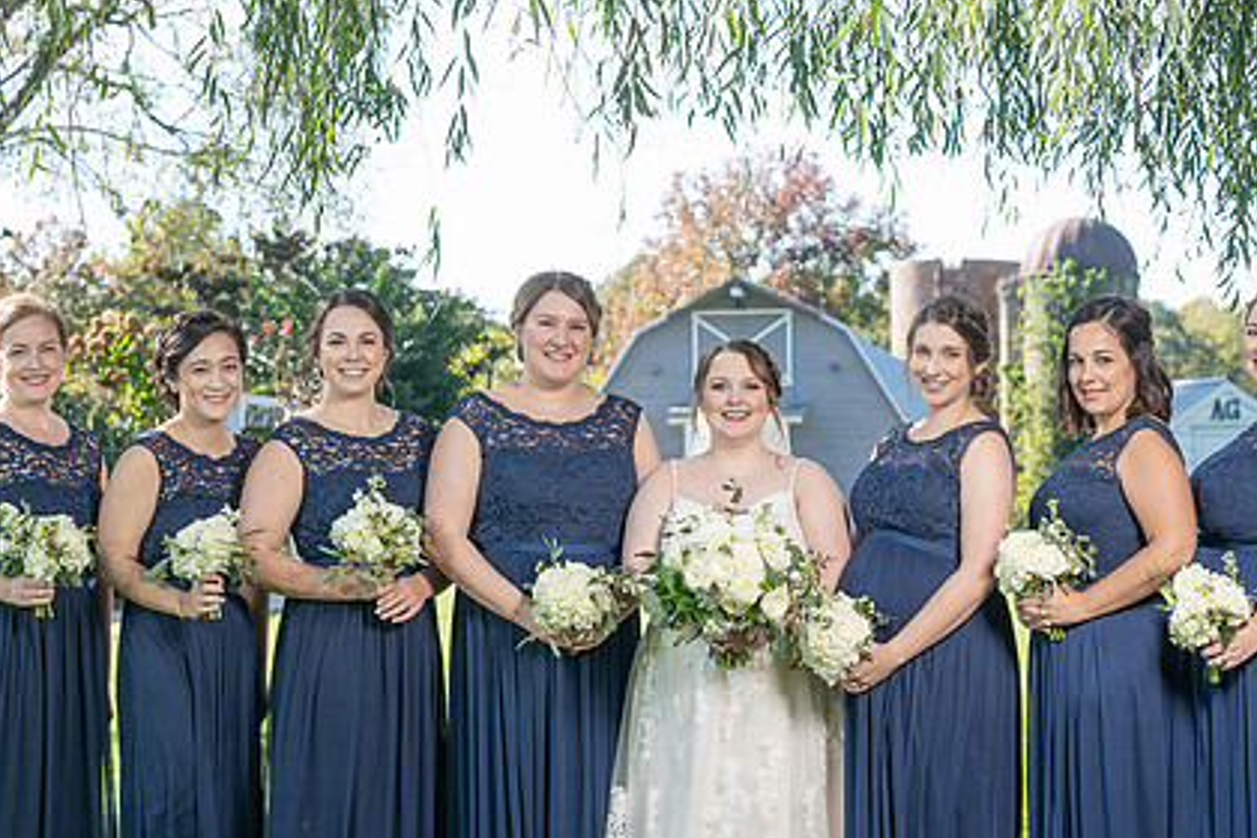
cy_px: 505
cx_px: 697
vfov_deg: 13.3
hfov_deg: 19.8
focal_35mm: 103
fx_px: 3596
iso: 200
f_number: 5.6
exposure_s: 1/200
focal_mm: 70
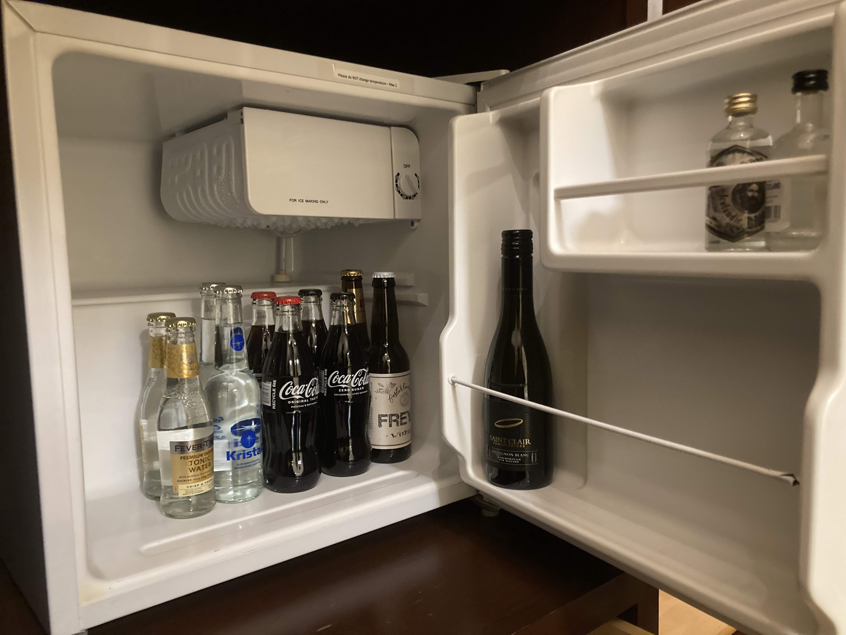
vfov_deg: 49.7
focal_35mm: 28
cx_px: 423
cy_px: 318
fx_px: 684
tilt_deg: -5.7
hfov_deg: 63.4
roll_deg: +1.0
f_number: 1.8
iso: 640
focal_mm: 3.99
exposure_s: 1/25
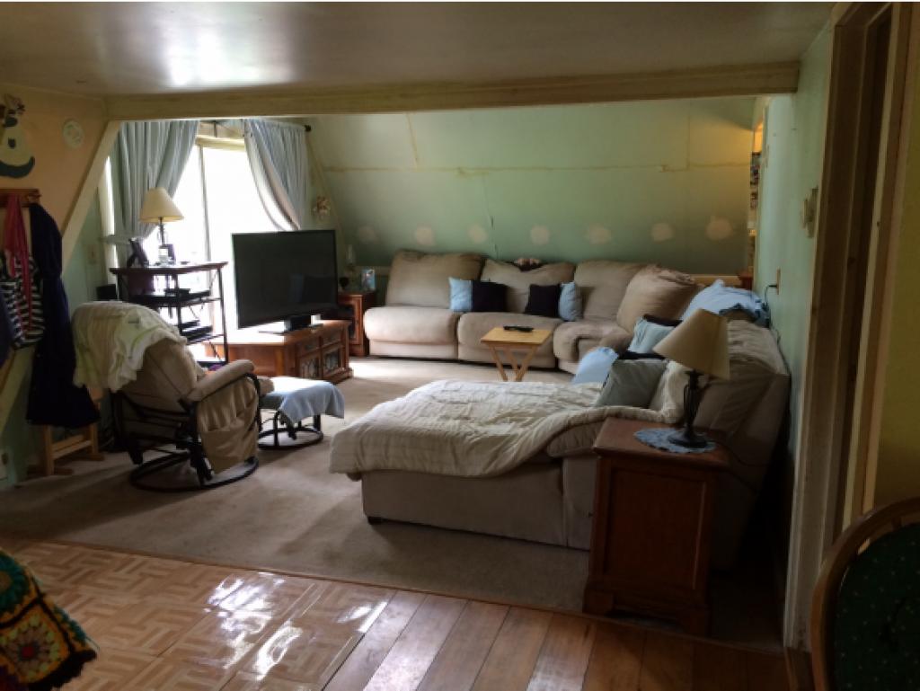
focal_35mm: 29
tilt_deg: -12.0
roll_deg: +0.5
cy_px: 346
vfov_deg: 48.3
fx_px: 771
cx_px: 460
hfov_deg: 61.6
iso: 125
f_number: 2.2
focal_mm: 4.15
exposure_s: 1/30
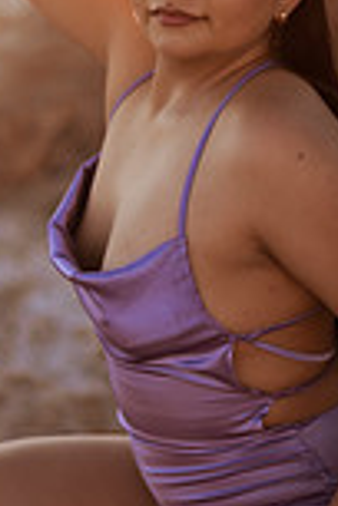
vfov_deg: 12.0
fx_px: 2408
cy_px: 205
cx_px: 209
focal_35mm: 171
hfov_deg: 8.0
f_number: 1.4
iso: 80
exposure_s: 1/2500
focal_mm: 58
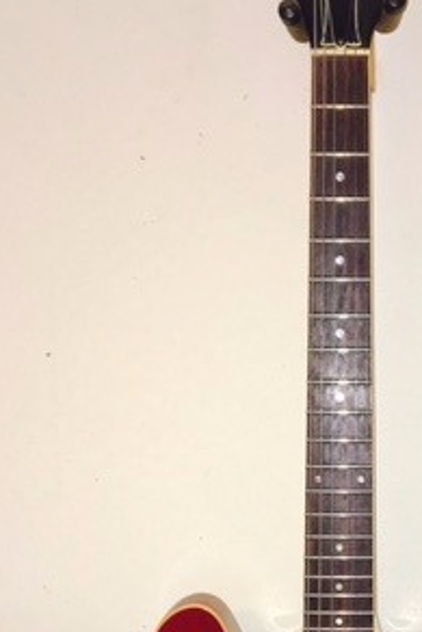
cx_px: 335
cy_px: 502
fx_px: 1159
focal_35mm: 66
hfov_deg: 20.4
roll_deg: -0.6
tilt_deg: -7.4
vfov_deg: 29.8
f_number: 2.2
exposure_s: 1/17
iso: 40
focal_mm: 4.15
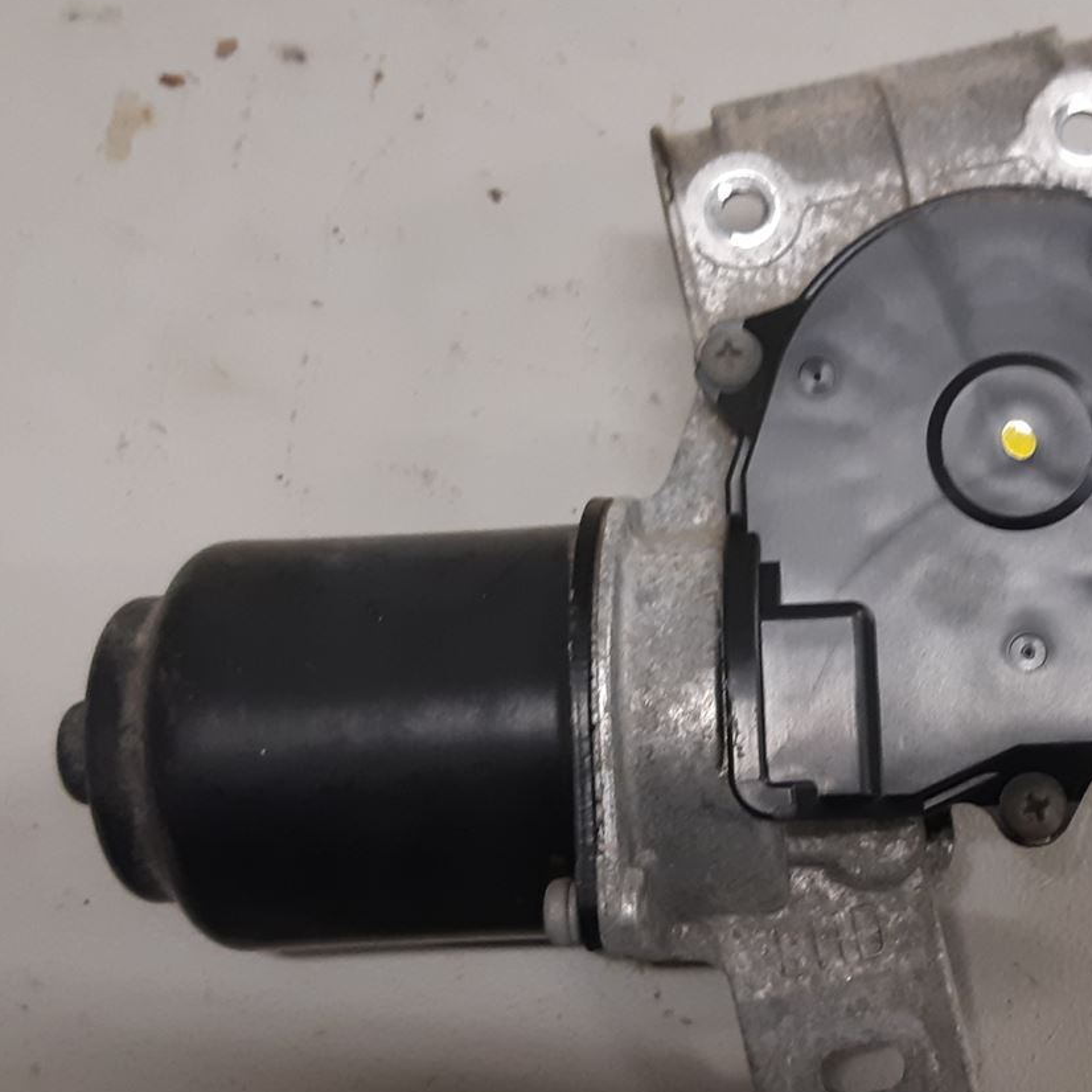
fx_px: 2034
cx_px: 824
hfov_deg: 29.6
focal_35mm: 57
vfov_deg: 29.9
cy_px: 689
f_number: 1.7
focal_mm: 3.93
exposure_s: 1/50
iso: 160
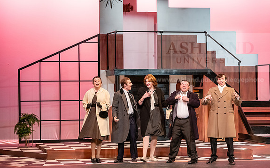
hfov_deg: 19.3
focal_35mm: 108
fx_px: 794
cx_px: 135
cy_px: 90
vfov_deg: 12.1
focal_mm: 105
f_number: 3.5
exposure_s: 1/200
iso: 3200
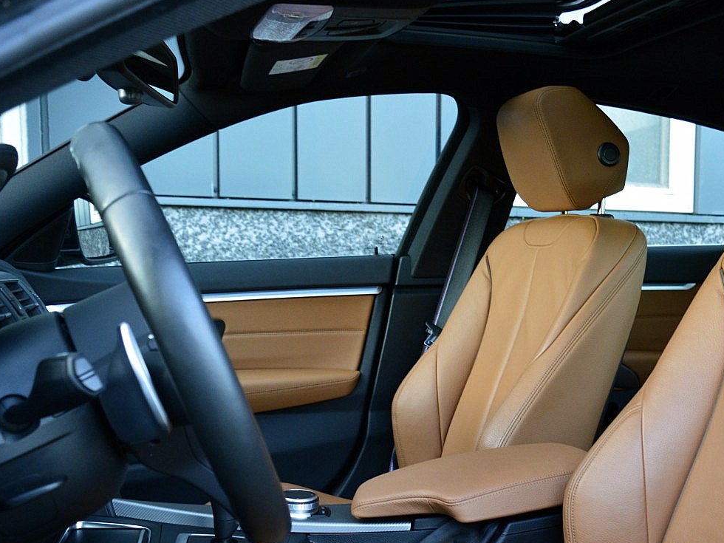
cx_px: 451
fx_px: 899
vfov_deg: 33.2
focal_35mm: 43
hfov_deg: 43.5
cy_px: 373
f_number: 4
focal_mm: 18
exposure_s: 1/60
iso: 800
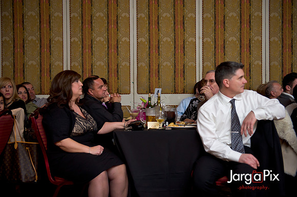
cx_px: 148
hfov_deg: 41.1
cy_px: 98
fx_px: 396
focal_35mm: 48
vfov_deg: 28.0
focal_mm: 48
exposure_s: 1/125
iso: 1600
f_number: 3.2
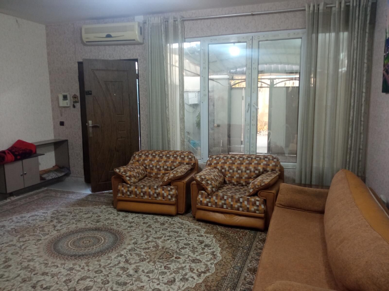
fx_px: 303
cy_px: 146
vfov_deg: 51.4
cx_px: 194
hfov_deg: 65.3
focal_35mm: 27
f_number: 2.2
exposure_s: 1/33.3
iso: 302
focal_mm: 3.79
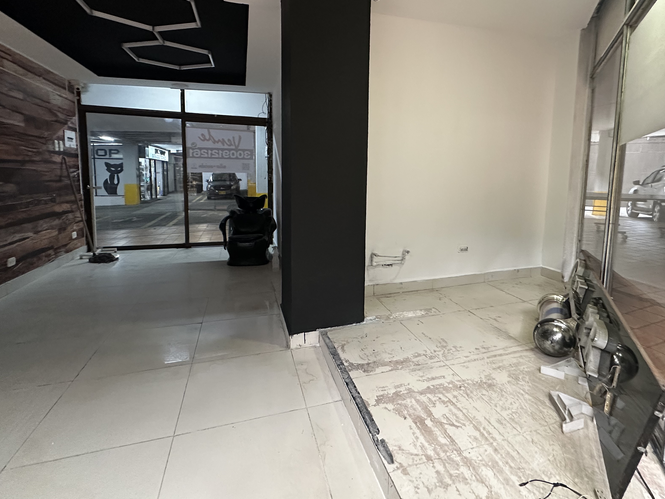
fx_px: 346
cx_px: 362
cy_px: 211
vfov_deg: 71.2
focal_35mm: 18
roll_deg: -3.6
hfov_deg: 87.5
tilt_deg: -4.8
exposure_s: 1/60
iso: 500
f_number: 2.2
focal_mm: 2.22
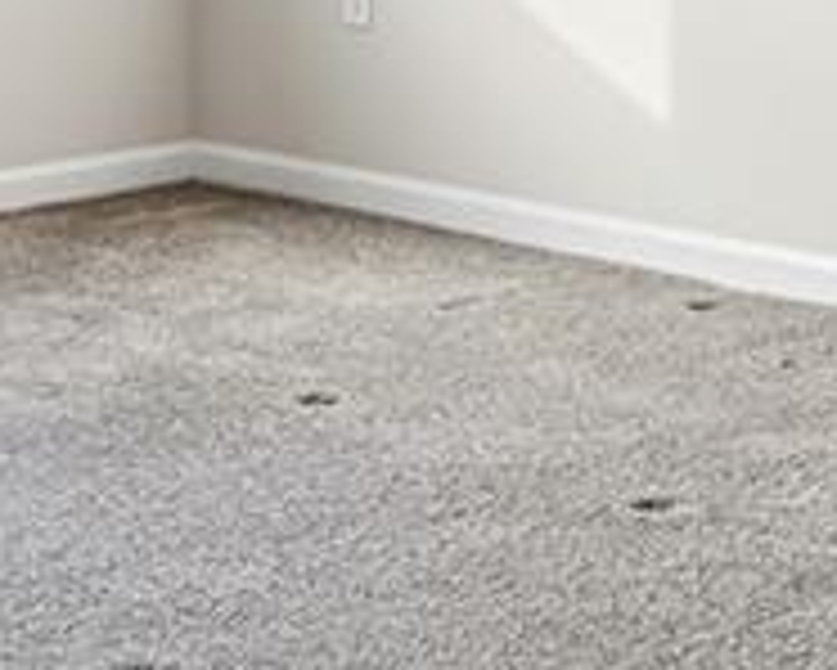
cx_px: 500
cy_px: -387
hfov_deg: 17.0
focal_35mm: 113
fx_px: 2801
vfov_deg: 12.8
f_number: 8
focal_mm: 14
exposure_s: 1/15
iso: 90
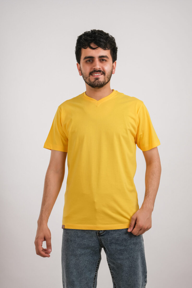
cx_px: 96
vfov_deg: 29.2
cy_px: 144
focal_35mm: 69
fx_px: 552
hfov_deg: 19.7
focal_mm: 46.3
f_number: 14
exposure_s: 1/125
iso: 100
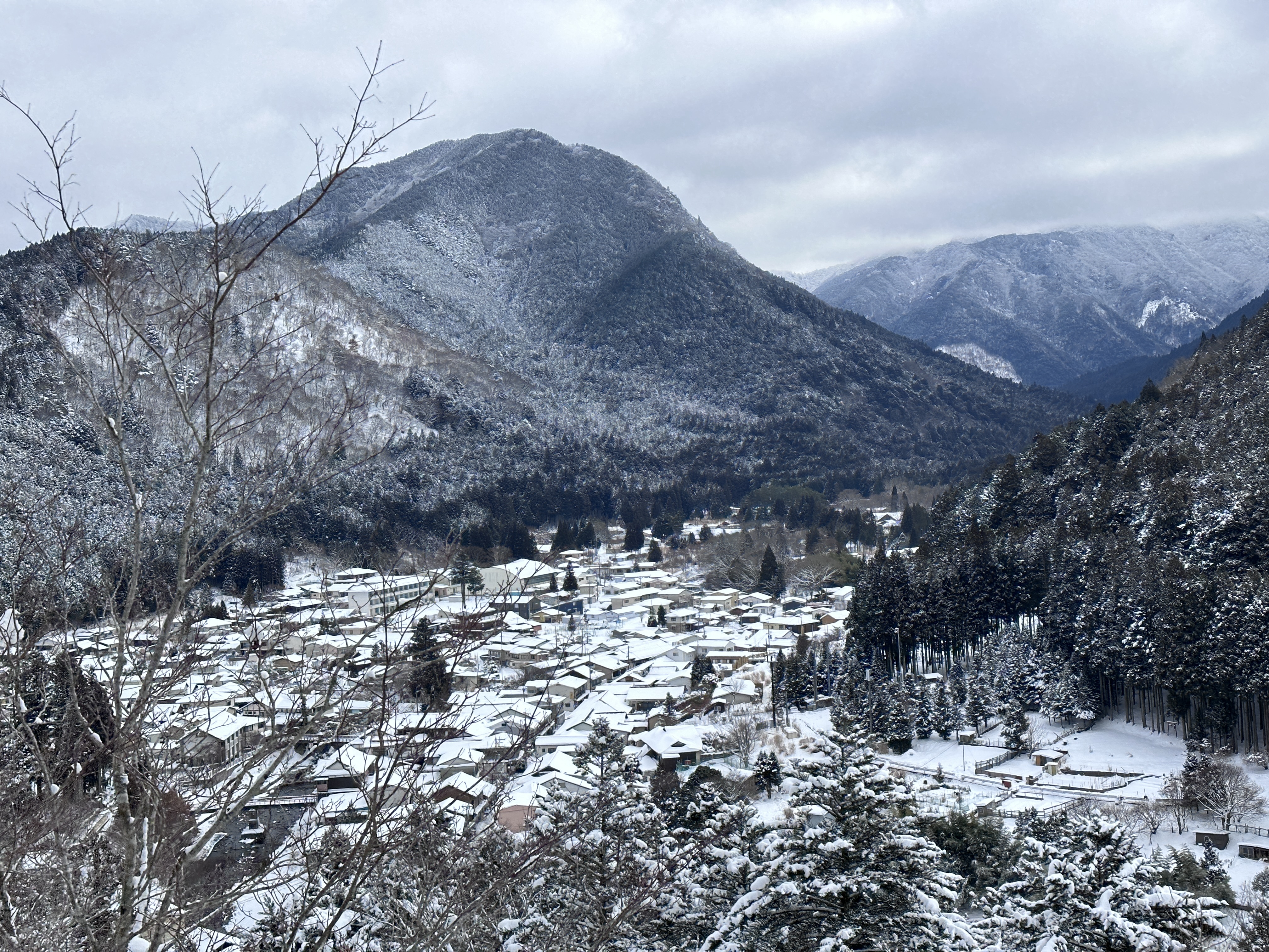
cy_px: 476
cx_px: 634
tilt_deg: -2.5
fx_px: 1760
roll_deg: +2.5
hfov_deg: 39.7
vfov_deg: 30.3
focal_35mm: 48
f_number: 1.78
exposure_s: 1/2597
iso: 64
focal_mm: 6.86
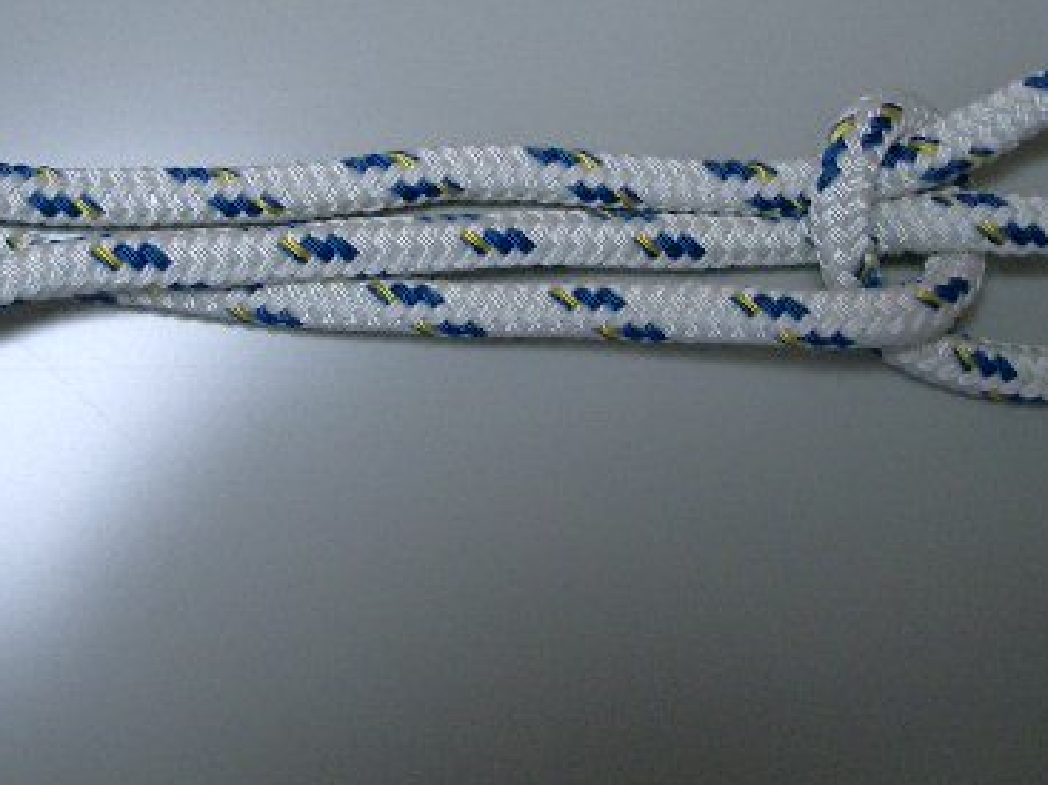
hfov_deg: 31.6
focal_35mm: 61
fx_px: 1846
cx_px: 403
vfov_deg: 23.8
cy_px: 223
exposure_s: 1/60
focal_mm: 5.8
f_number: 2.6
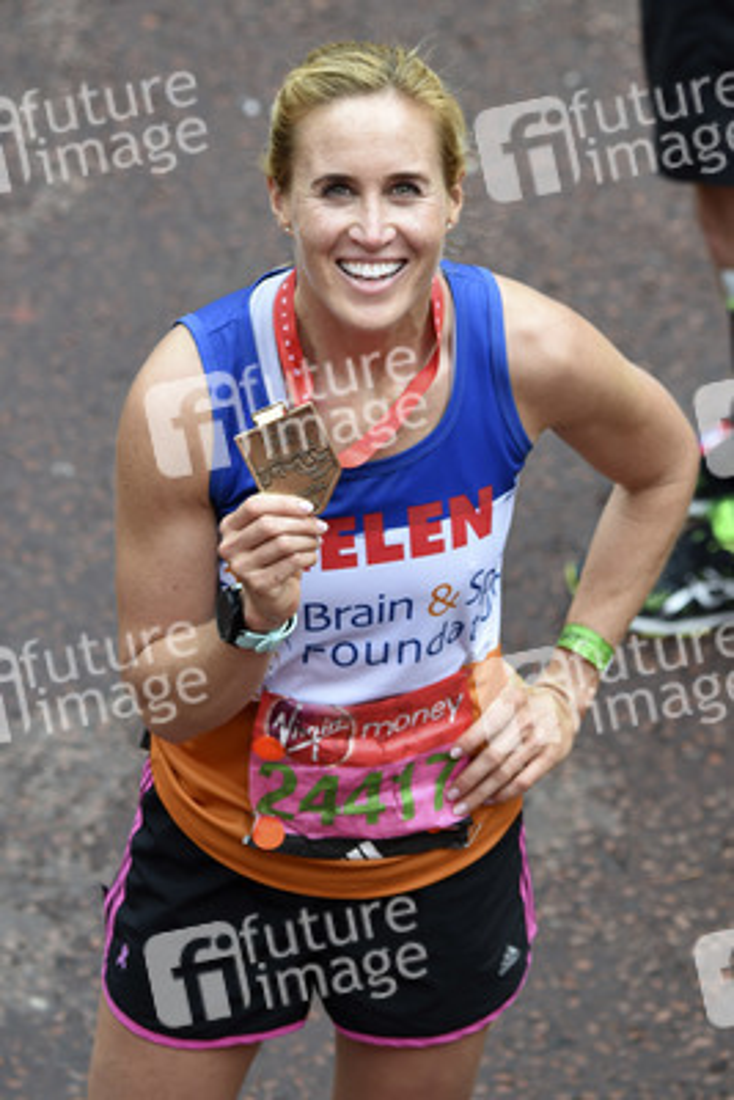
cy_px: 550
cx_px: 367
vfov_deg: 11.1
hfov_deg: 7.4
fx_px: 5653
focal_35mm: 185
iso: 400
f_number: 5.6
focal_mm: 185
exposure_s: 1/400
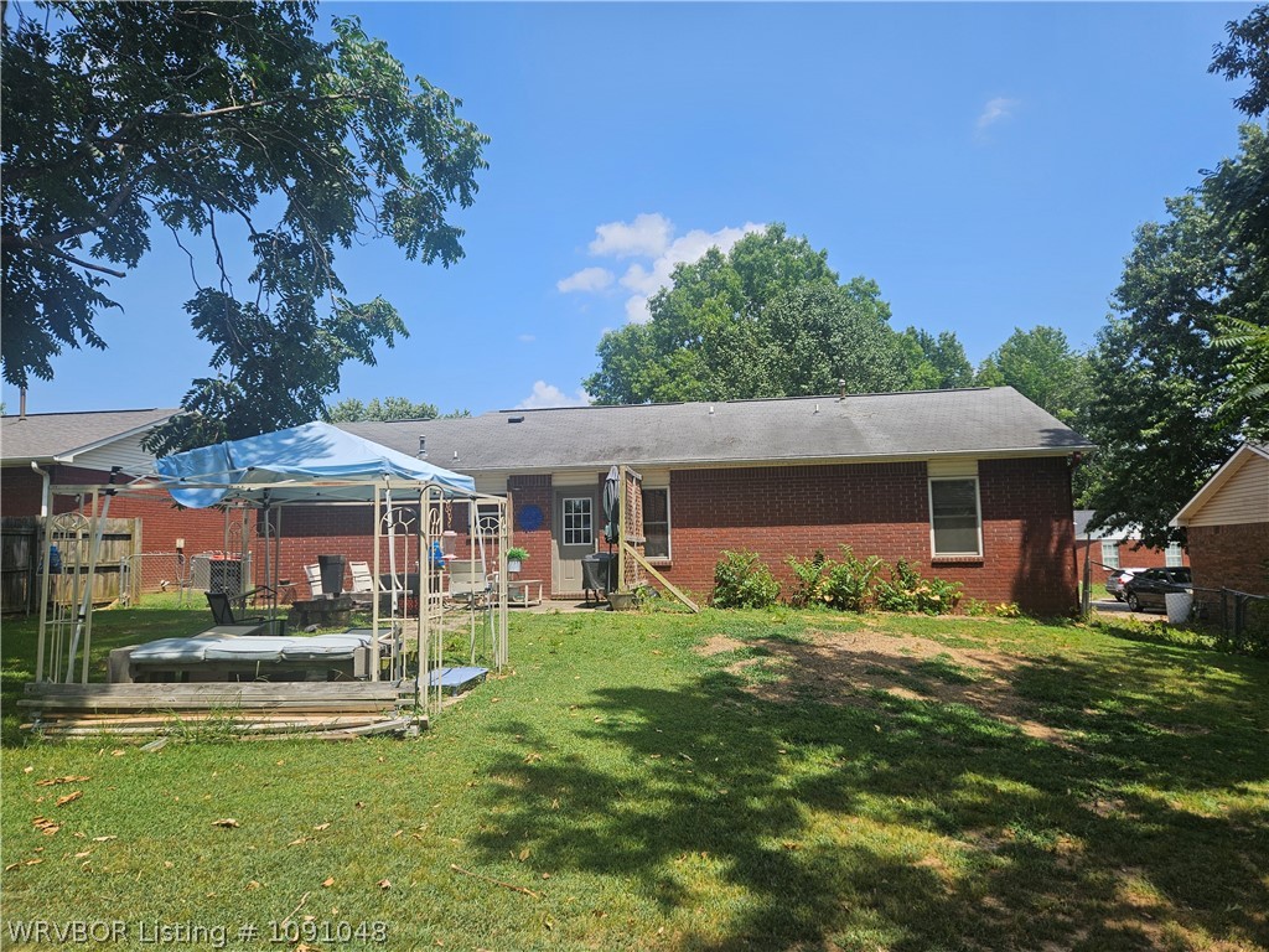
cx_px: 634
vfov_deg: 58.9
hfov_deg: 73.9
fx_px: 843
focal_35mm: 23
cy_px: 476
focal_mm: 5.4
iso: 25
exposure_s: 1/1714
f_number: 1.8
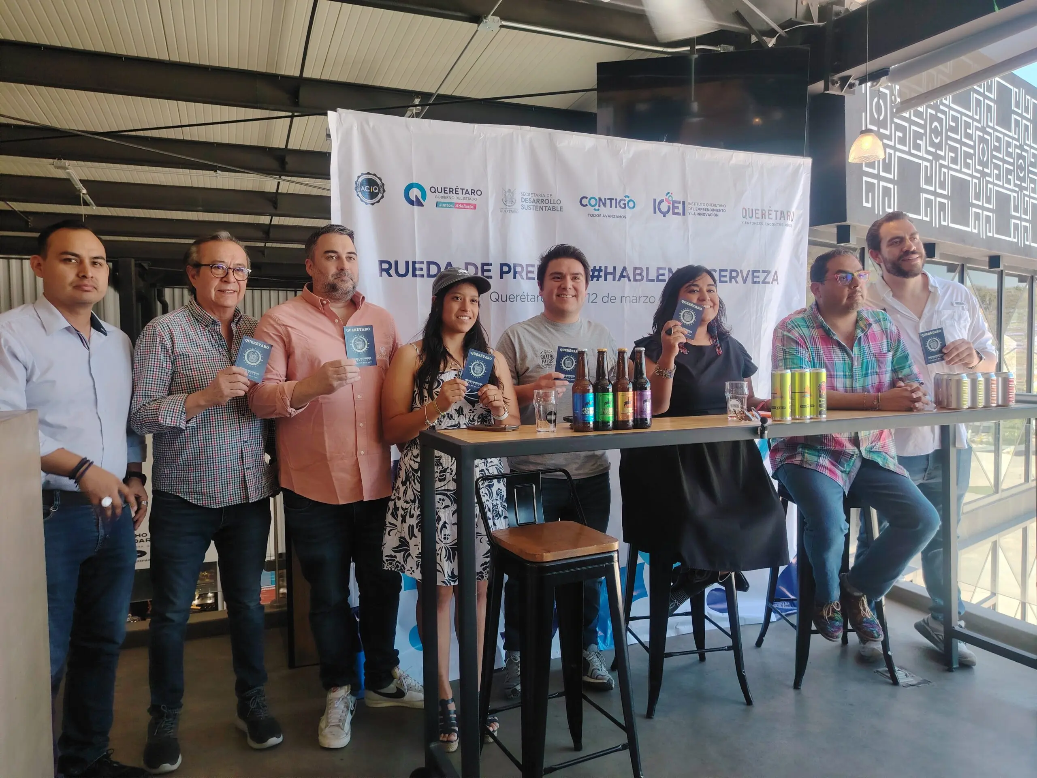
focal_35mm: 24
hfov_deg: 71.6
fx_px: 719
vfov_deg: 56.8
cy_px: 389
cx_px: 518
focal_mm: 5.25
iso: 191
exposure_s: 1/120
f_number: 1.75
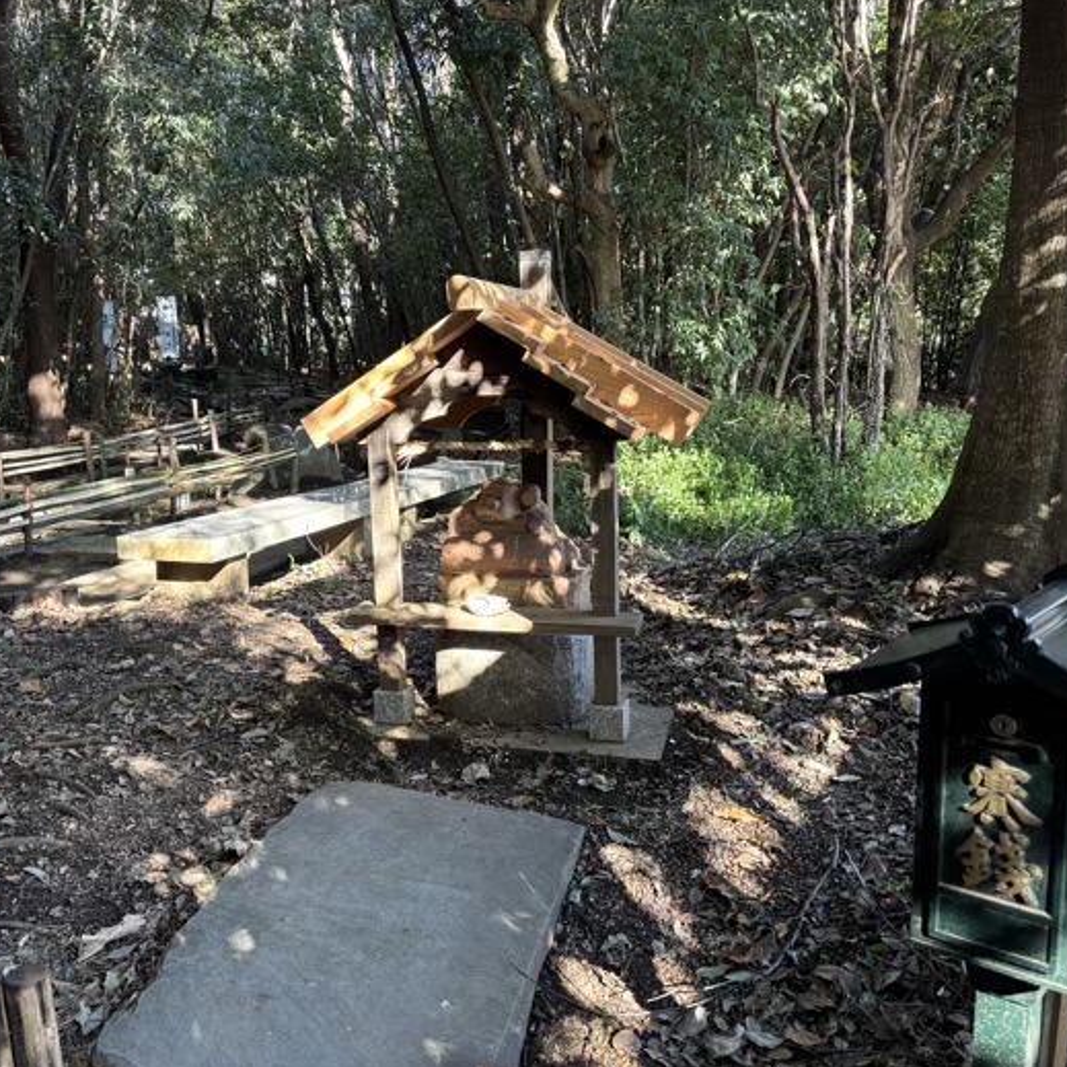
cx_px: 432
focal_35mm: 31
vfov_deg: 52.5
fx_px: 1081
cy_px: 534
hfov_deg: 52.2
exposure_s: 1/99
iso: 125
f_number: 1.6
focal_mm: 5.96
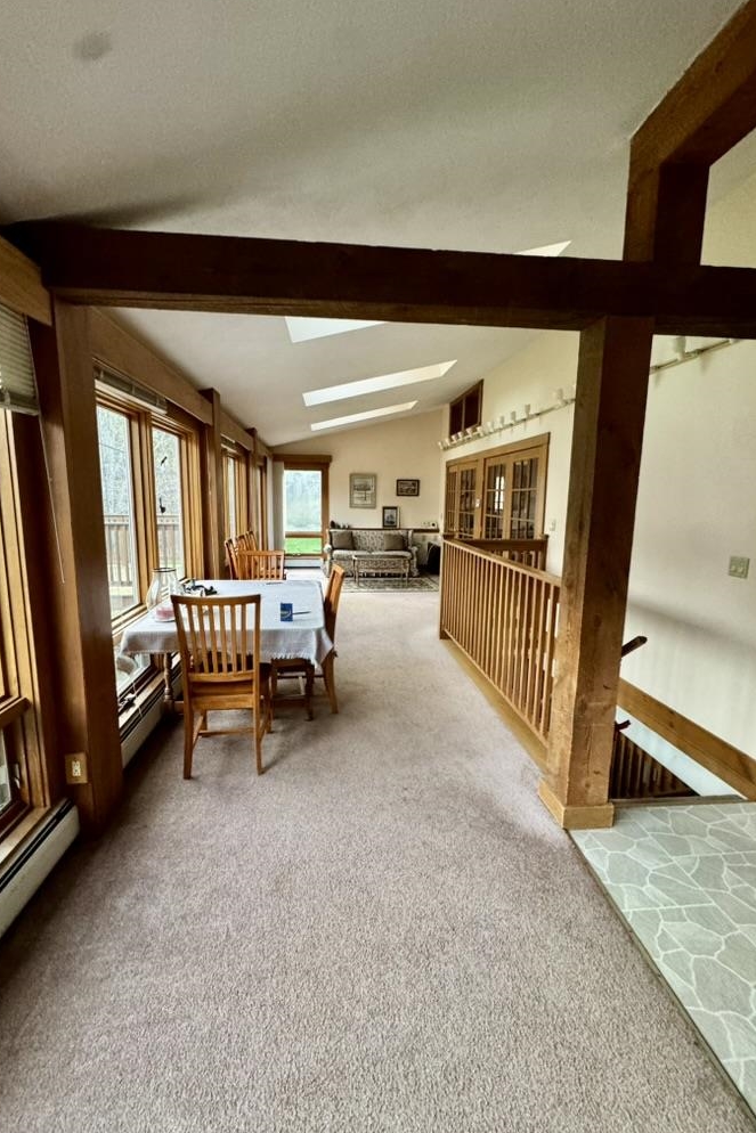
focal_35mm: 15
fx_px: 472
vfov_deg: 100.4
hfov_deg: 77.3
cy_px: 568
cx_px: 366
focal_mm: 2.22
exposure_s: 1/60
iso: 500
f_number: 2.2
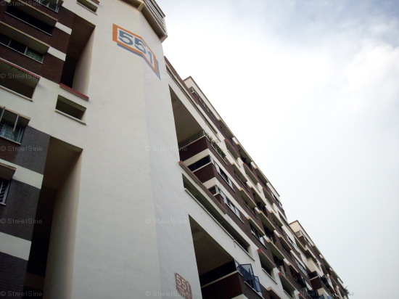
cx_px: 200
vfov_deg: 38.6
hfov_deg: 50.2
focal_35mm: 37
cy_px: 150
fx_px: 426
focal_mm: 6.2
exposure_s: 1/400
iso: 80
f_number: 2.8
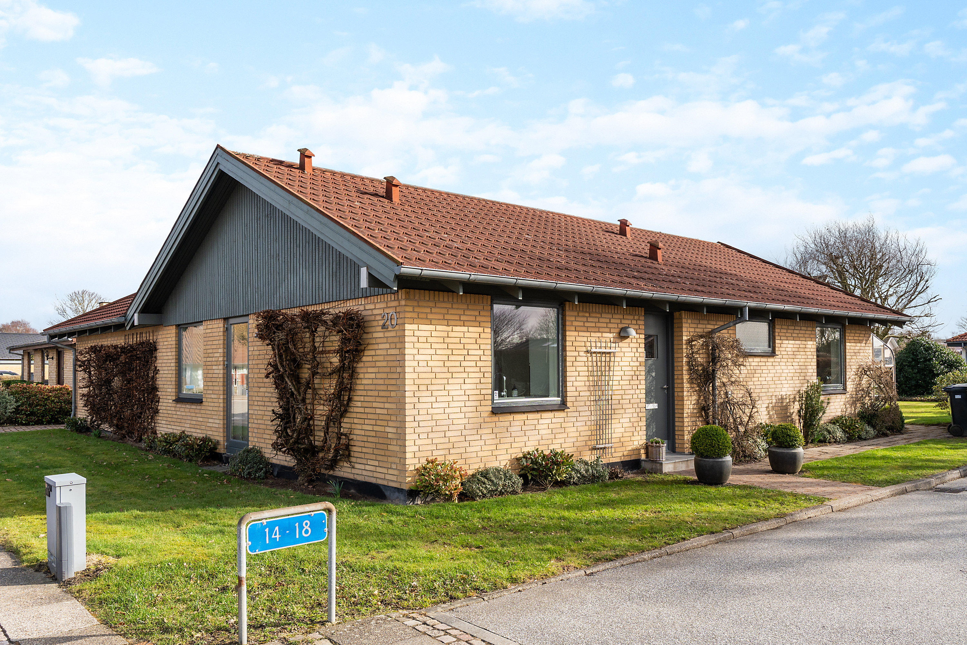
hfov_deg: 65.9
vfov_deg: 46.8
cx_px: 484
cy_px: 322
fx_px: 745
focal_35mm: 28
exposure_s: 1/320
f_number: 7.1
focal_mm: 18.5
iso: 200
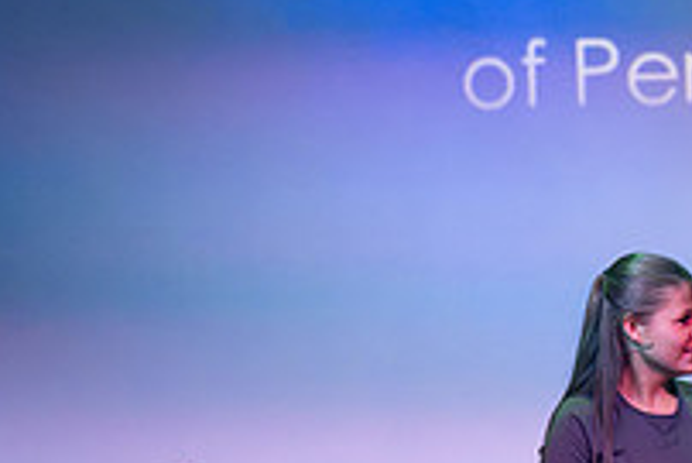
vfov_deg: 4.5
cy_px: 616
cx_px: 815
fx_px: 5809
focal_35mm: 302
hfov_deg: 6.8
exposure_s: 1/800
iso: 5000
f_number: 4
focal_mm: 105
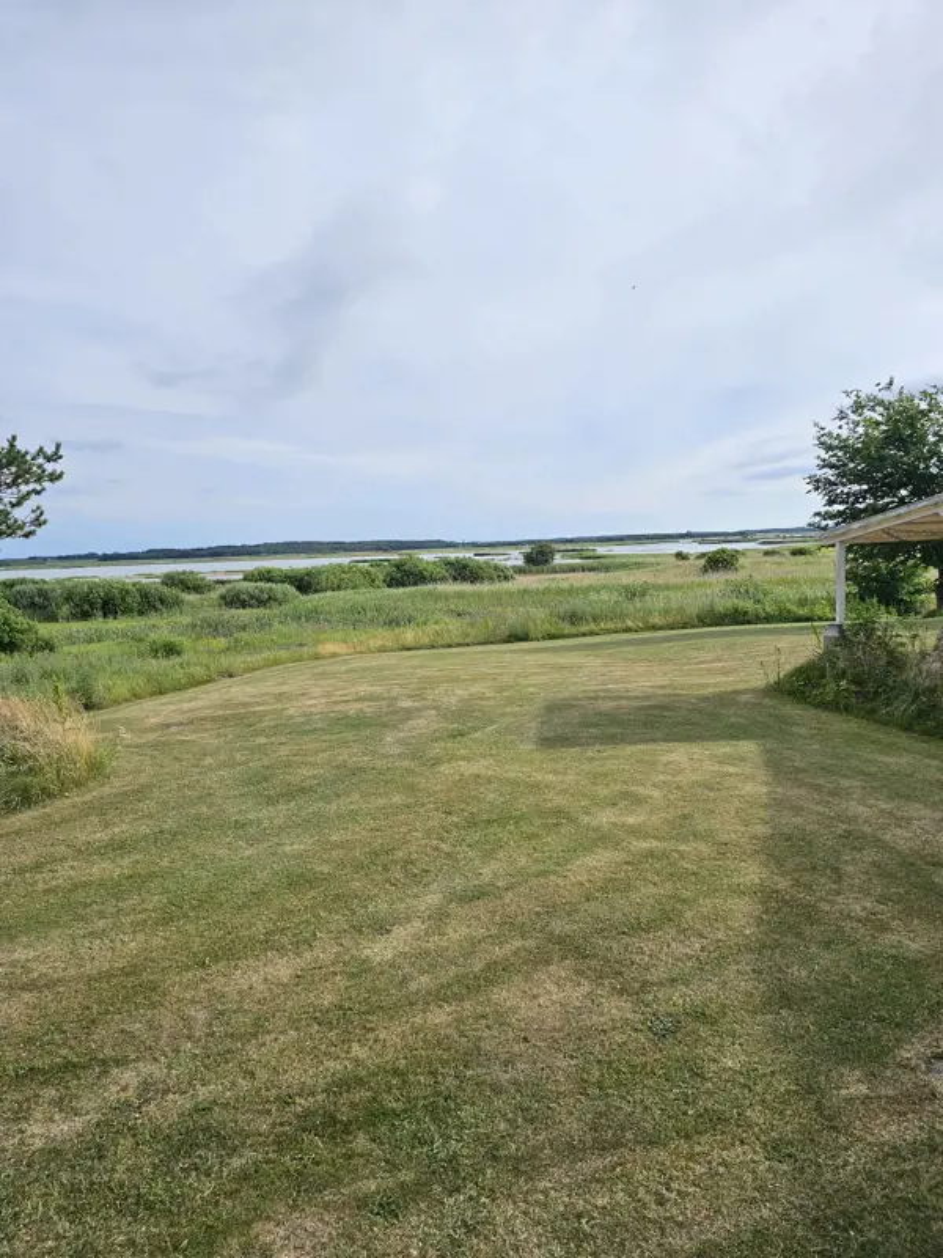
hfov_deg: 58.9
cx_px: 472
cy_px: 629
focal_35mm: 23
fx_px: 835
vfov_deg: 73.9
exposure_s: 1/1064
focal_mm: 6.3
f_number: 1.7
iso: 10
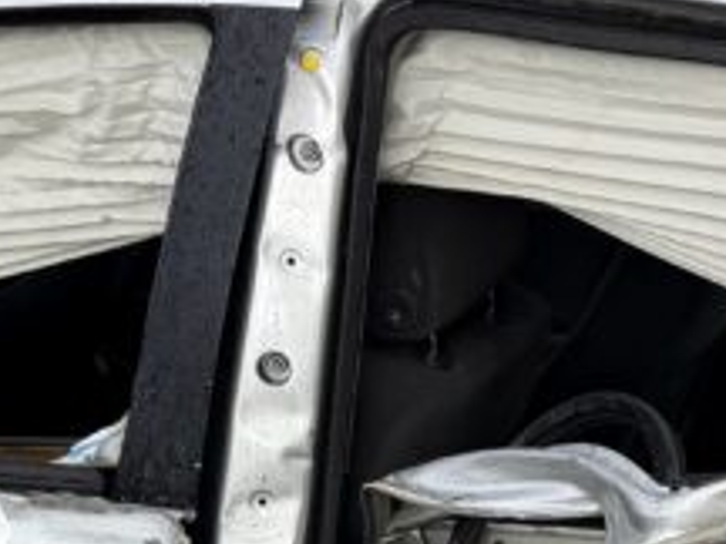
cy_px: 715
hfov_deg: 16.5
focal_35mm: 114
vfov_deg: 12.6
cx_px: 874
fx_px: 2391
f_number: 1.78
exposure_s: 1/521
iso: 80
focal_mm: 6.76
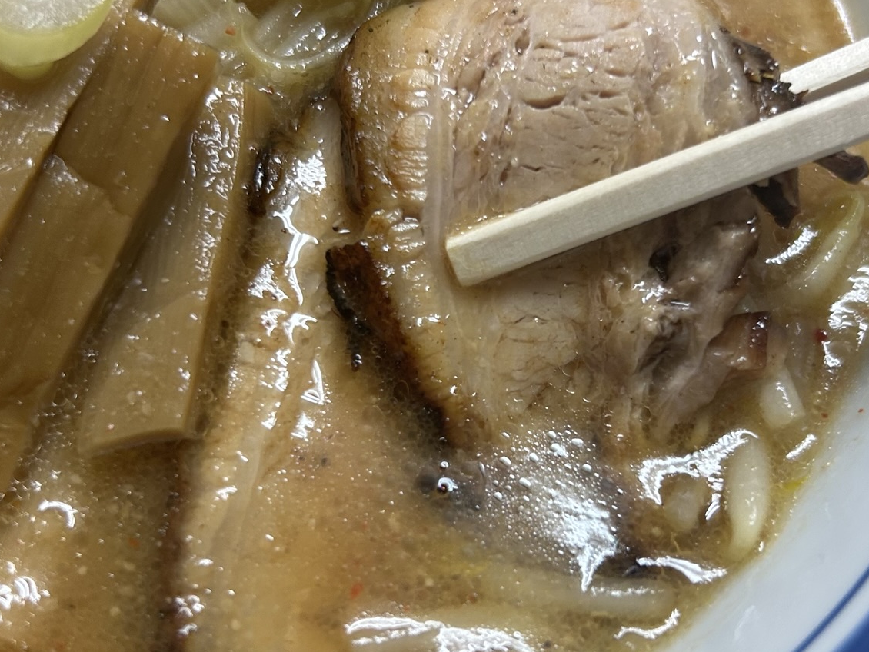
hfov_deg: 41.1
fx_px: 1155
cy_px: 315
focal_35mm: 46
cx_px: 493
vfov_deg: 31.5
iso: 125
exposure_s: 1/100
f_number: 1.5
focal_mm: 5.7
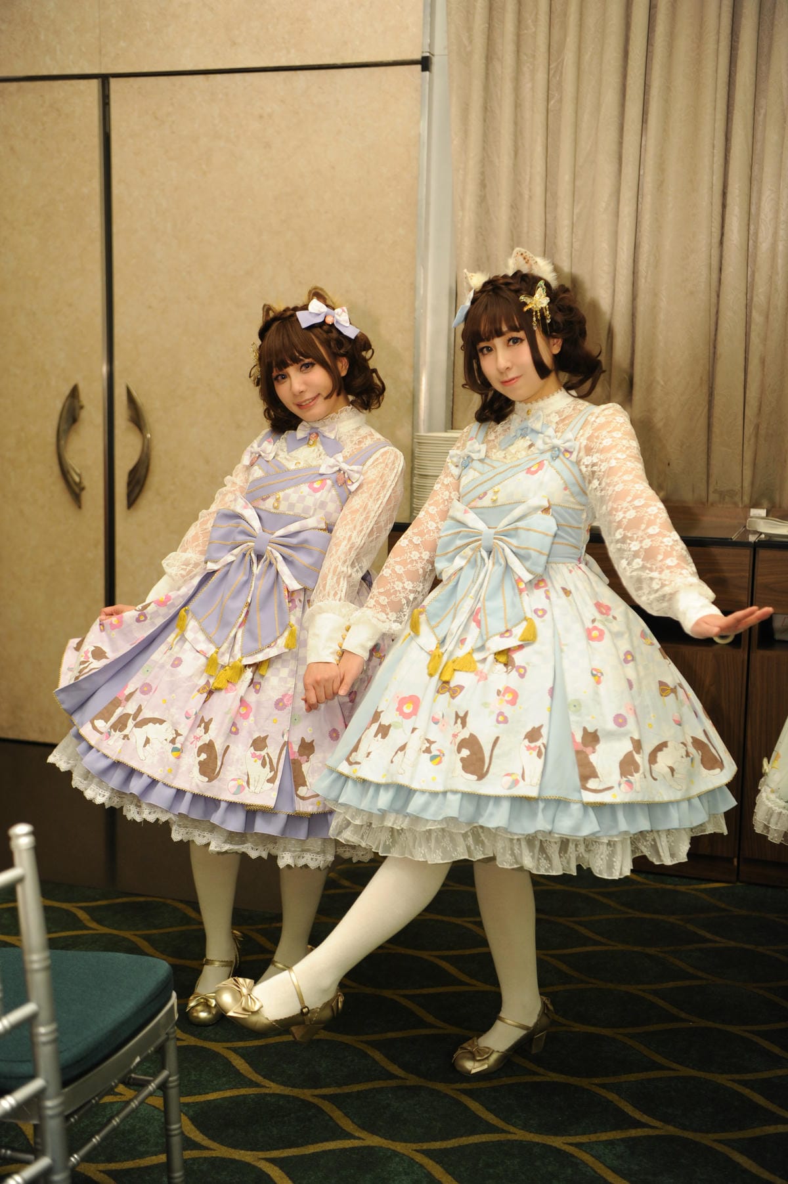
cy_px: 592
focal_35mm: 46
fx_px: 1512
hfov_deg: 29.2
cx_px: 394
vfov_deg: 42.8
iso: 800
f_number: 3.2
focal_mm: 46
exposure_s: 1/100
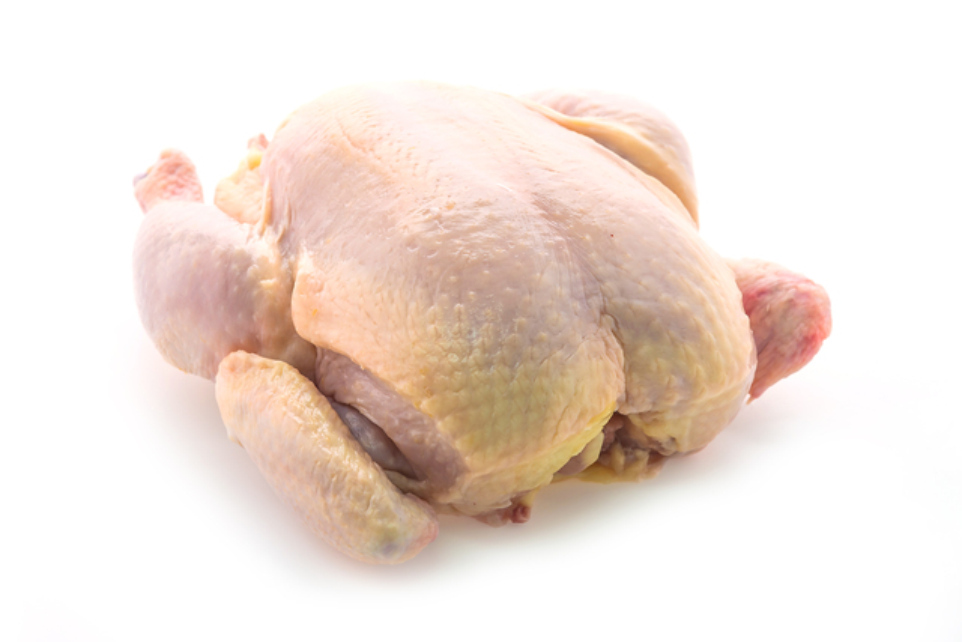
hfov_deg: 17.1
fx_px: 3207
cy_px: 321
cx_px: 481
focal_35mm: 120
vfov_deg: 11.4
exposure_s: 1/50
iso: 200
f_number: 11
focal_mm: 120
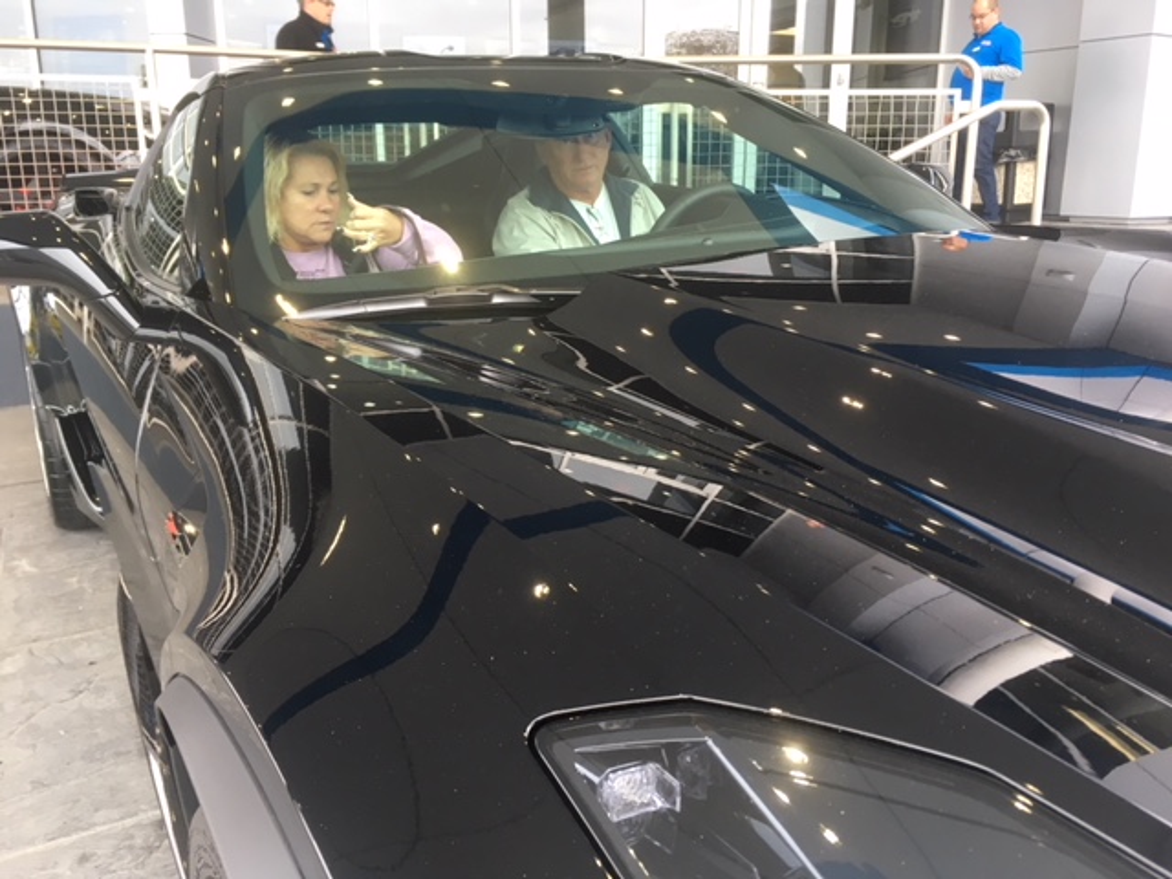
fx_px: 982
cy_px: 440
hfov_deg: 61.7
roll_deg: +0.2
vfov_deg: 48.2
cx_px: 586
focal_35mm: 29
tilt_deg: -13.8
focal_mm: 4.15
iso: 50
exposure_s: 1/30
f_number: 2.2
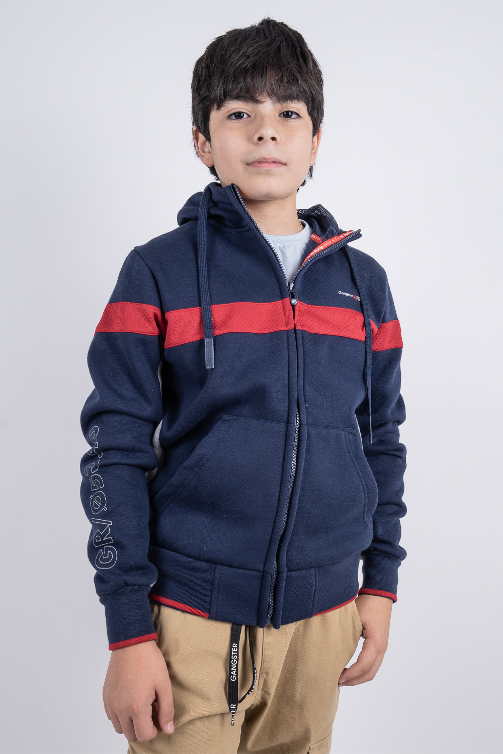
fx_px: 754
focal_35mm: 36
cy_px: 377
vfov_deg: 53.1
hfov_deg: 36.9
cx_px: 252
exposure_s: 1/125
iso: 100
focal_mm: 24
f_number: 11
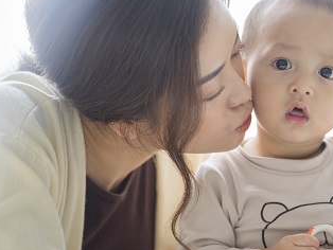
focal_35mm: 156
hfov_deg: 12.6
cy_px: 136
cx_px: 255
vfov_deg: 9.5
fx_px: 1502
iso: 320
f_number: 2.2
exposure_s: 1/160
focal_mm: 85
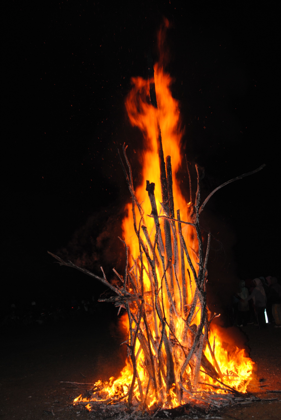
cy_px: 210
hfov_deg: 34.3
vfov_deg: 49.5
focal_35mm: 39
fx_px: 455
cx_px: 140
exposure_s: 1/60
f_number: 4.2
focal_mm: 26
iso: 200
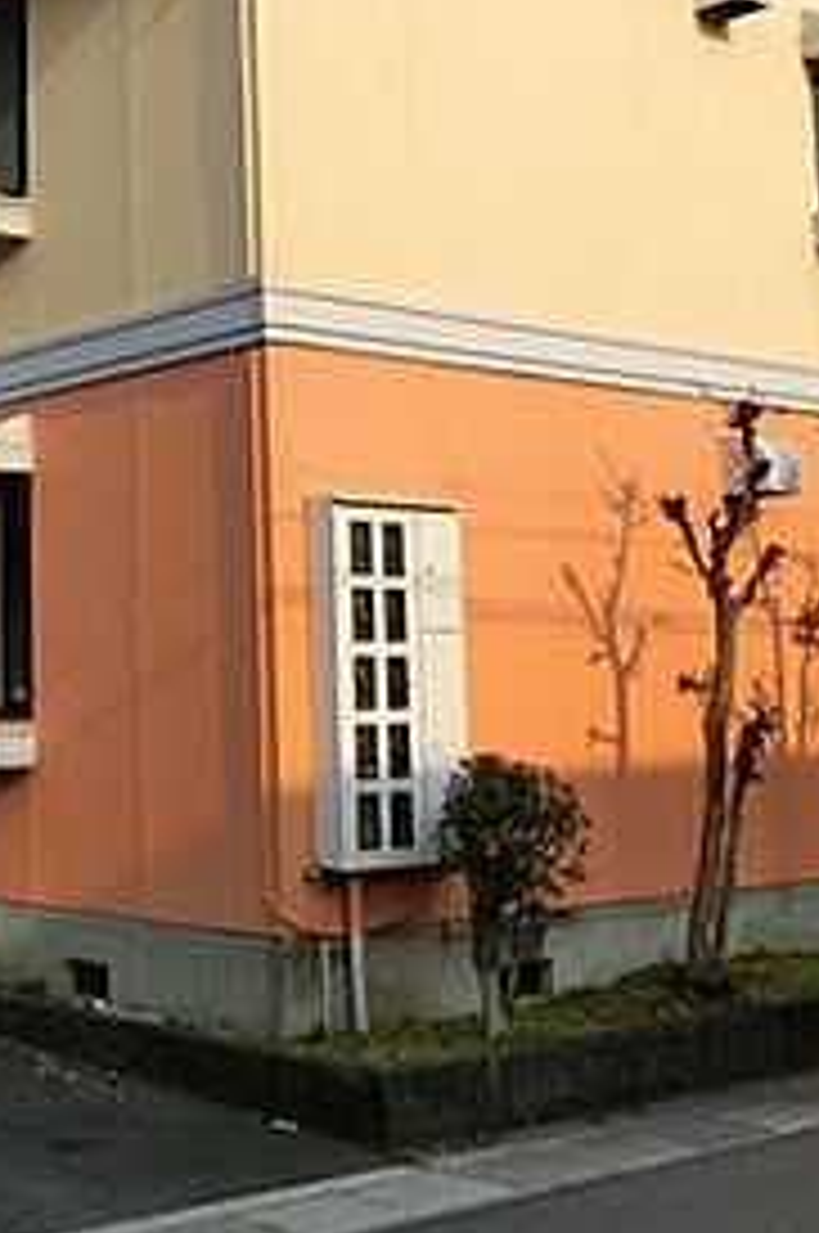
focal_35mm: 57
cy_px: 387
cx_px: 63
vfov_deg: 34.7
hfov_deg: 23.0
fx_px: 1950
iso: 80
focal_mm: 4.5
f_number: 3.5
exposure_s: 1/800
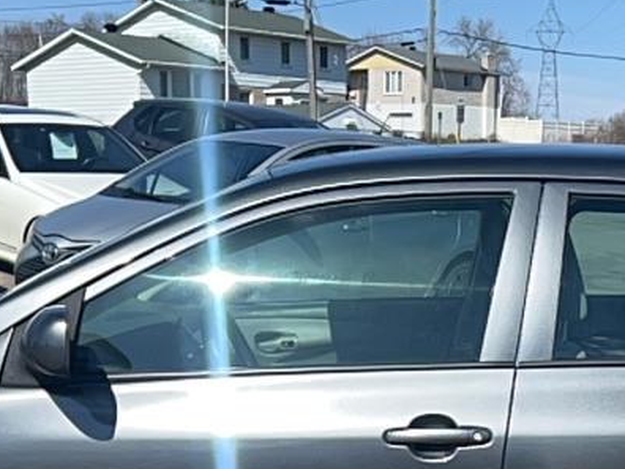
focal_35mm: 84
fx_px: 1517
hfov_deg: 23.2
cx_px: 412
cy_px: 564
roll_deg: -0.3
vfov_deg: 16.8
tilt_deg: -13.8
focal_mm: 5.7
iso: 32
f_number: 1.5
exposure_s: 1/10753
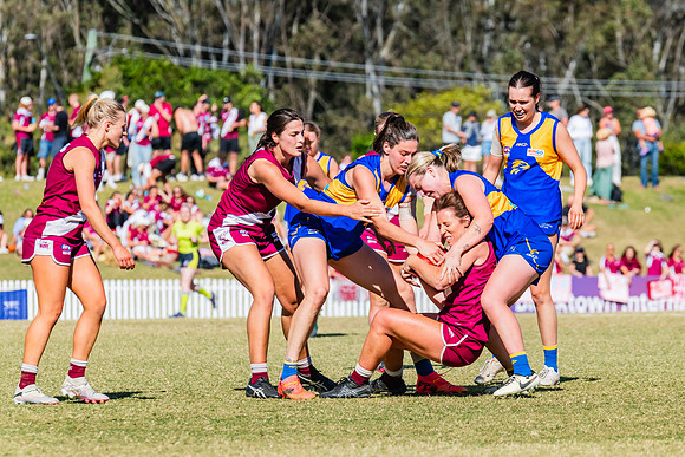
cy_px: 232
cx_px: 395
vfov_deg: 3.5
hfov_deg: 5.3
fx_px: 7425
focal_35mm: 390
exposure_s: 1/1600
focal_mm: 330
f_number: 11
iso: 800
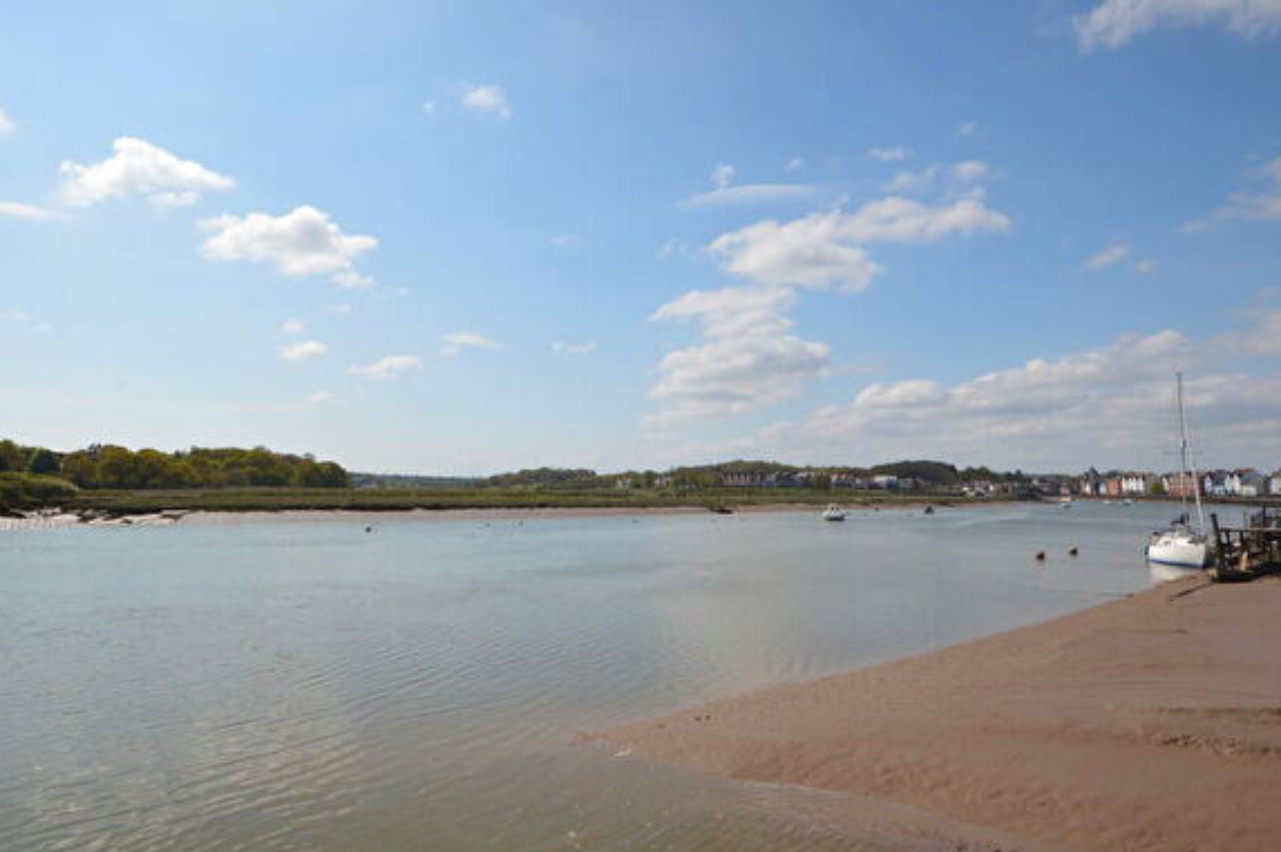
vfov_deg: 57.1
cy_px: 414
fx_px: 782
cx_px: 557
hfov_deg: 78.2
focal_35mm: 22
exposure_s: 1/200
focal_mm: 12
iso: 100
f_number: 11
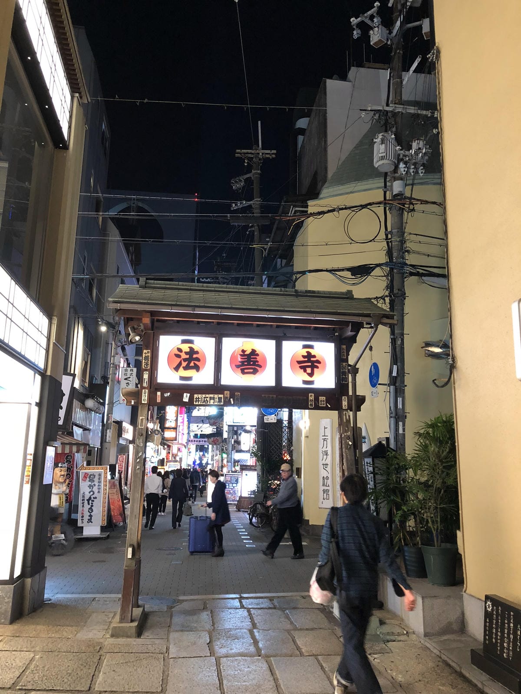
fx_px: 582
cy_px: 347
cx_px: 260
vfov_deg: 61.7
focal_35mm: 29
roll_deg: -1.1
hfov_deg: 48.2
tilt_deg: +12.1
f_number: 1.8
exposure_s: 1/9
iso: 100
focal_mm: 3.99
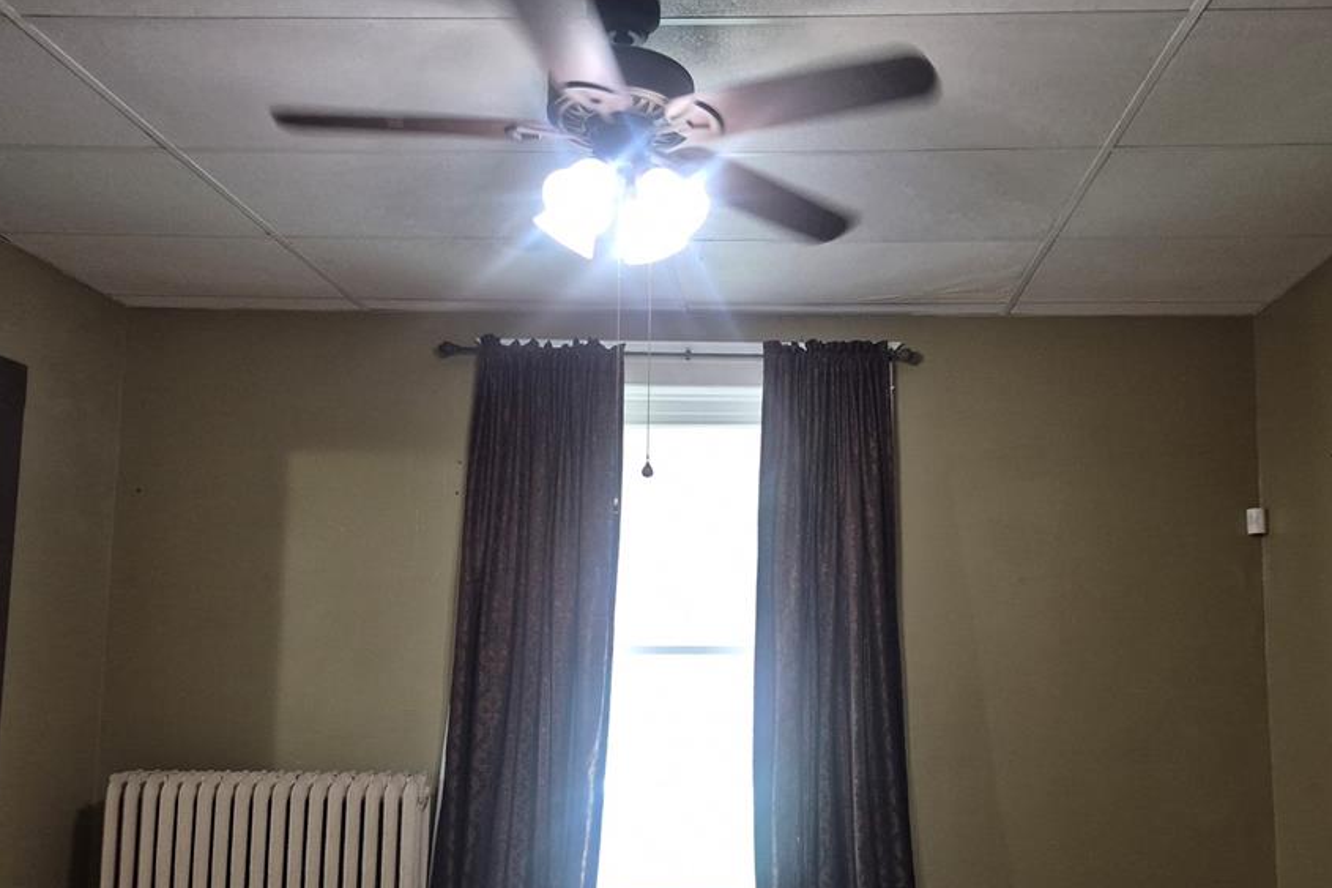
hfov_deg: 63.4
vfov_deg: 44.6
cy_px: 547
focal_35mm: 29
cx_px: 757
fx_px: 1073
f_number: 1.8
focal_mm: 5.4
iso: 640
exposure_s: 1/120
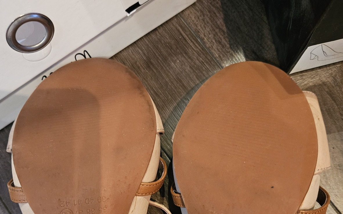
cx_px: 169
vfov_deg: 36.6
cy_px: 181
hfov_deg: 58.1
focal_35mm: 33
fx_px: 309
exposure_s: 1/33
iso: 640
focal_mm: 5.4
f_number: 1.8
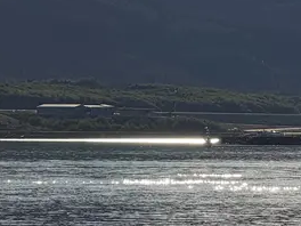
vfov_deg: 3.3
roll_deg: -0.1
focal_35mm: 454
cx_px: 682
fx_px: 3948
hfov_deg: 4.3
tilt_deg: +1.7
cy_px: 45
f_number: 2.8
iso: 20
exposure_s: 1/1339
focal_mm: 16.89
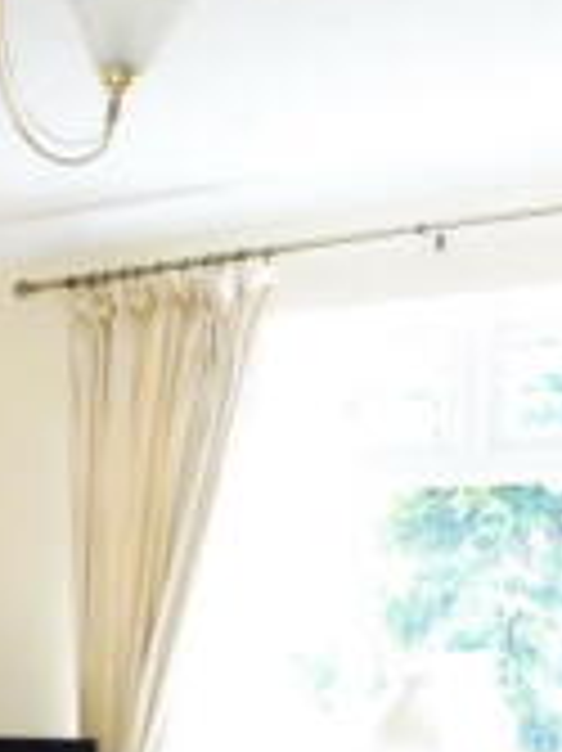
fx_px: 1821
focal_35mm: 84
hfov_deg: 15.5
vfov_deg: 21.7
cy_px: 880
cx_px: -389
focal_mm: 4.3
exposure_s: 1/25
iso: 400
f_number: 3.3
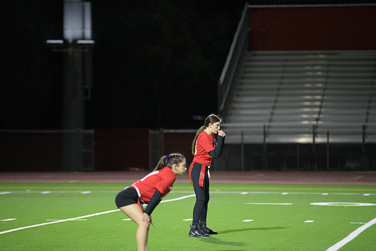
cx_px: 188
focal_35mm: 200
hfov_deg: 10.3
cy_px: 126
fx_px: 2089
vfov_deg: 6.9
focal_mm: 200
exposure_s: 1/640
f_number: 2.8
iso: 5600
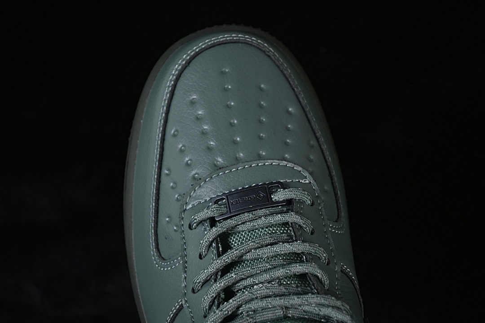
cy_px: 162
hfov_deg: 27.0
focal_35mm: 75
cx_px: 242
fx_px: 1010
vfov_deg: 18.2
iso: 160
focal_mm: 50
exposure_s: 1/60
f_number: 6.3
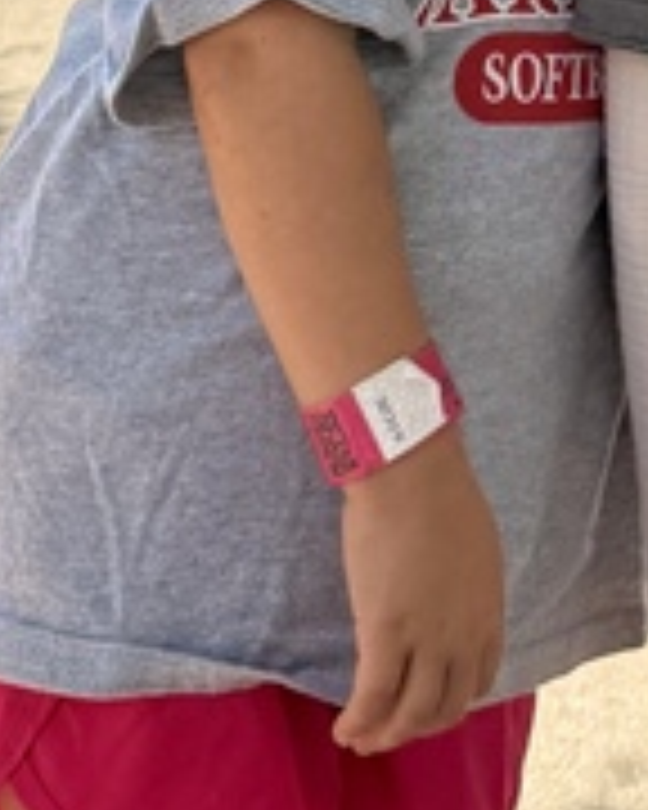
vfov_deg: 12.6
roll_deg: +2.8
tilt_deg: -0.2
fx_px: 3188
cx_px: 886
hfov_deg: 11.3
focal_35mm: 133
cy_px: -828
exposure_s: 1/2370
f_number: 1.78
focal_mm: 6.76
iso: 100
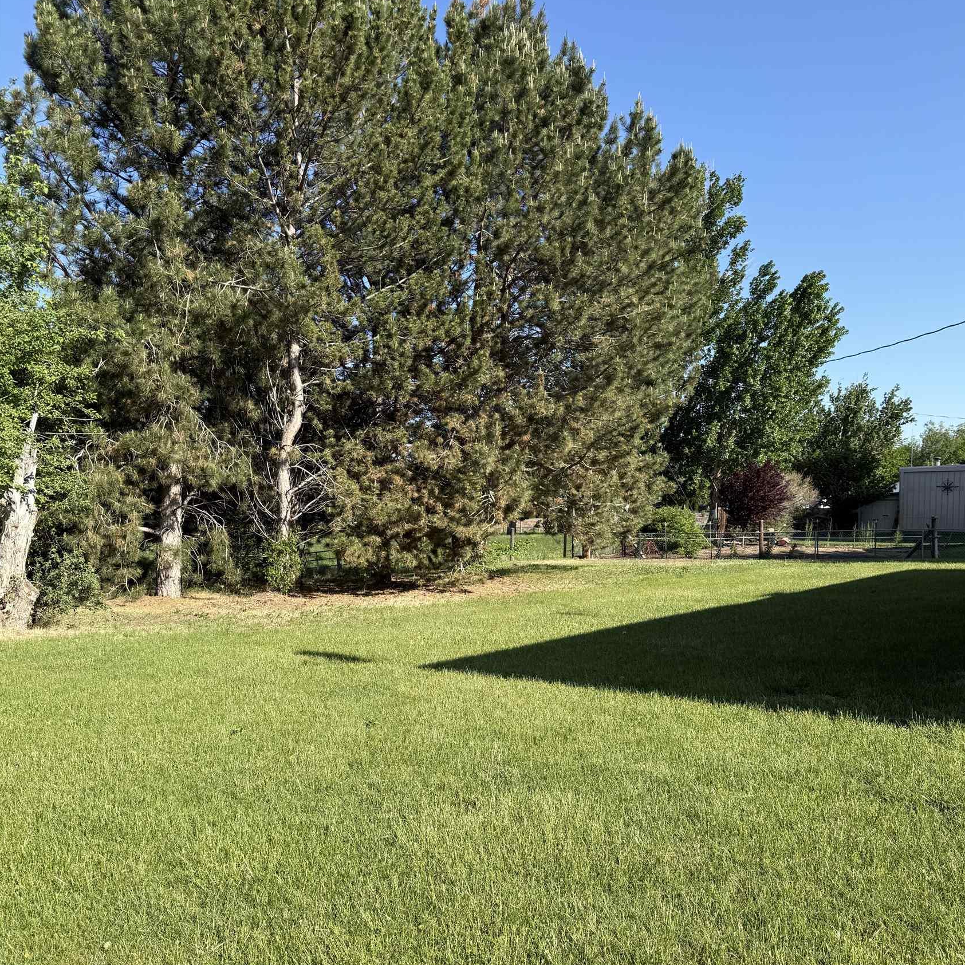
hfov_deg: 55.6
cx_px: 491
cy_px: 560
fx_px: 915
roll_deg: +0.2
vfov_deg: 55.4
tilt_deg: -2.0
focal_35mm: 29
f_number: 1.78
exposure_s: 1/2169
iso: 80
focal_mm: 6.76
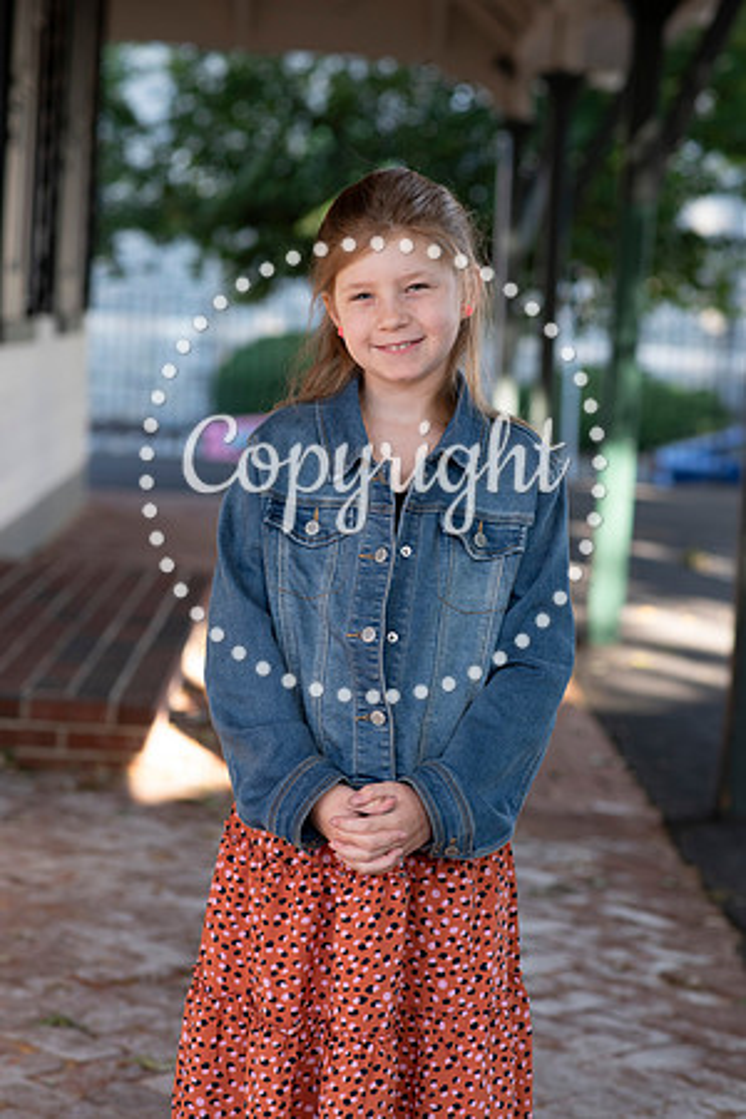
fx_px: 2642
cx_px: 373
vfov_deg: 23.9
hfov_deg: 16.1
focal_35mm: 85
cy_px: 560
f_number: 4
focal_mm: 85
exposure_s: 1/320
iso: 640
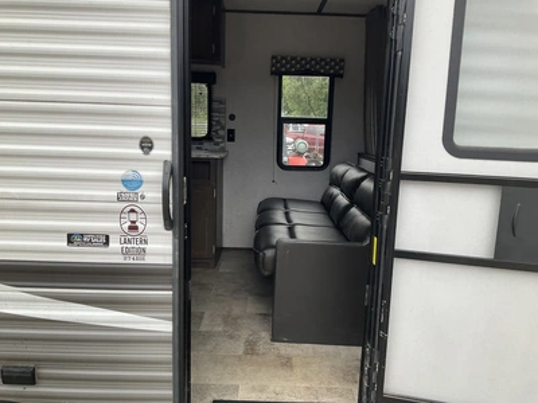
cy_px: 202
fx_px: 451
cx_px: 269
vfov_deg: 48.2
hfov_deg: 61.7
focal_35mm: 29
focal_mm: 3
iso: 20
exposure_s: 1/122
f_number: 1.8
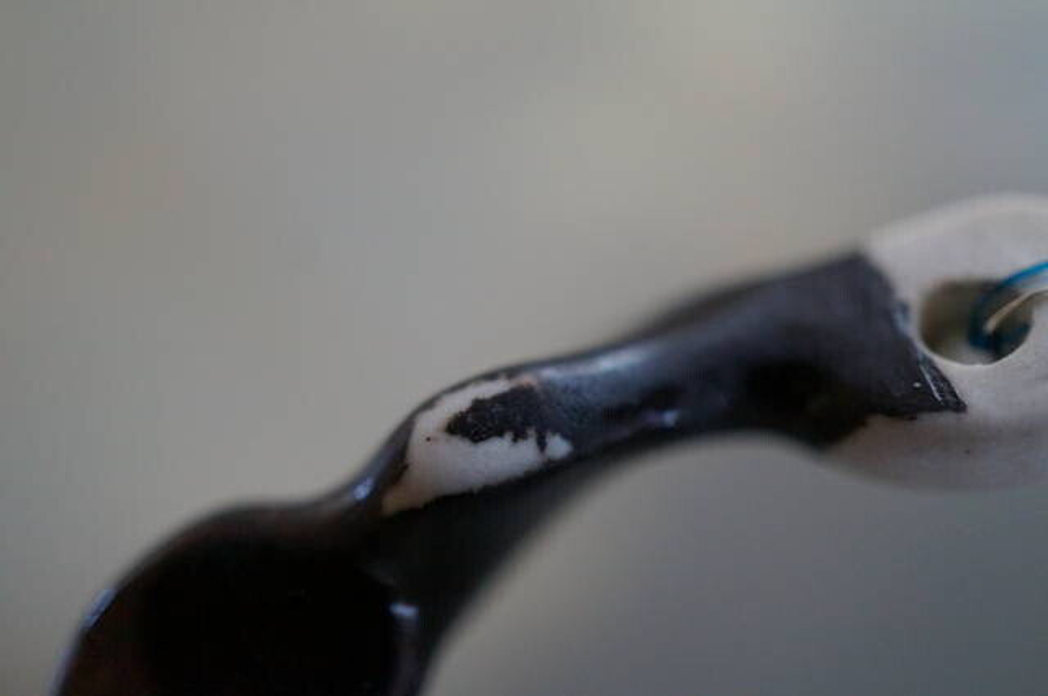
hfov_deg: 43.7
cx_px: 524
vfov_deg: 29.8
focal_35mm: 45
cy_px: 348
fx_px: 1308
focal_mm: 30
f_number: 3.5
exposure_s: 1/100
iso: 3200
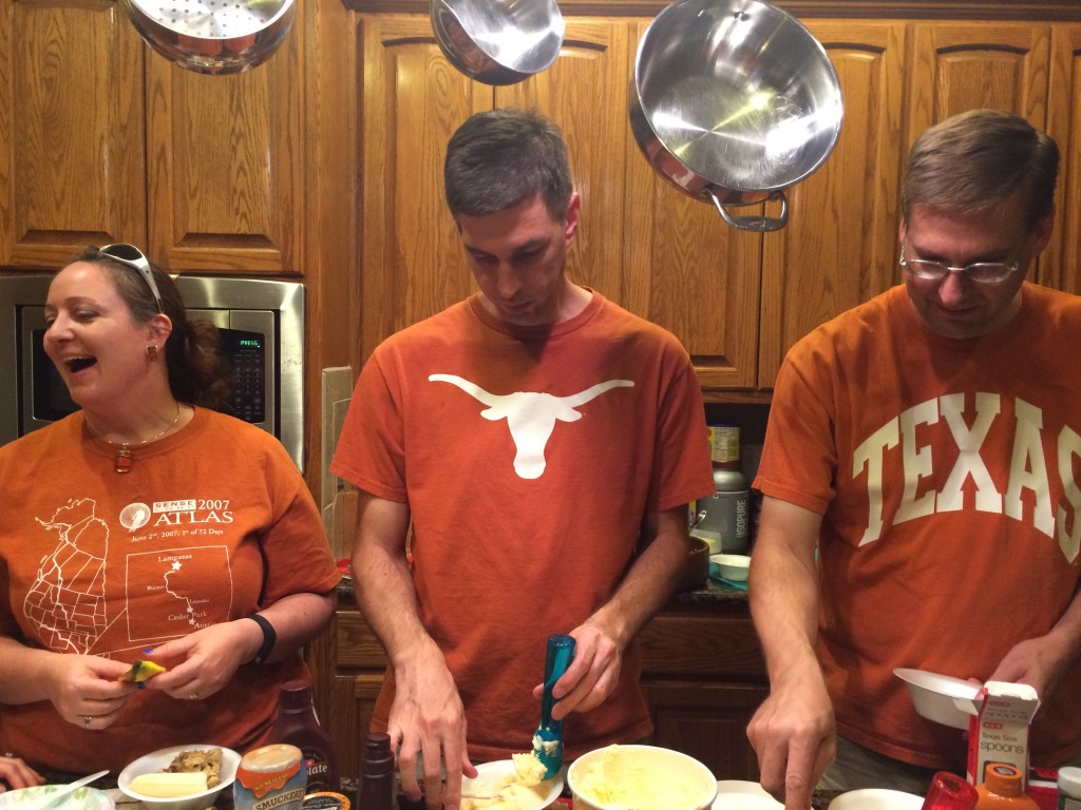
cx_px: 540
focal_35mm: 29
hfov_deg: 61.7
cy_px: 405
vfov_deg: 48.2
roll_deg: -0.4
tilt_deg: -4.4
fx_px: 906
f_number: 2.2
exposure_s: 1/30
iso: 250
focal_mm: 4.15
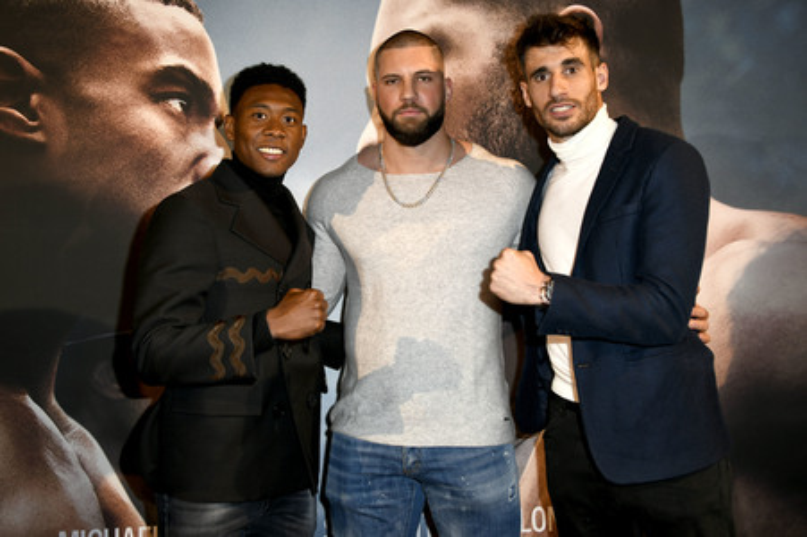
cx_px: 404
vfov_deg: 36.8
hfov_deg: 53.2
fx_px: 806
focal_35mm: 36
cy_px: 268
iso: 500
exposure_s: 1/125
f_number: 6.3
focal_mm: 36
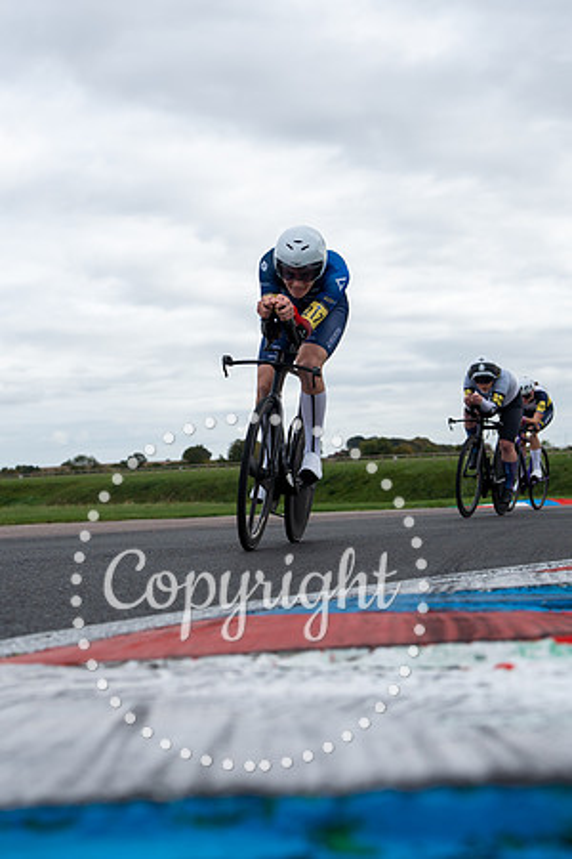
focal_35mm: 69
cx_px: 257
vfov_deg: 29.2
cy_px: 430
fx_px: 1644
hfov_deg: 19.7
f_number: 3.5
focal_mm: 46
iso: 100
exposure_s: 1/1000
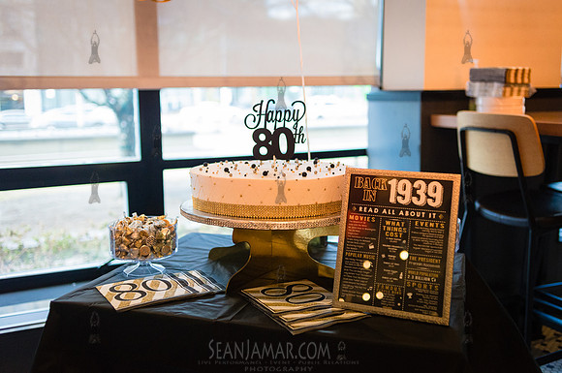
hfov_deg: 52.5
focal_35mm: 37
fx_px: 570
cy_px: 177
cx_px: 293
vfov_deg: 36.2
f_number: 2.8
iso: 4000
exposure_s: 1/640
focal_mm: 35
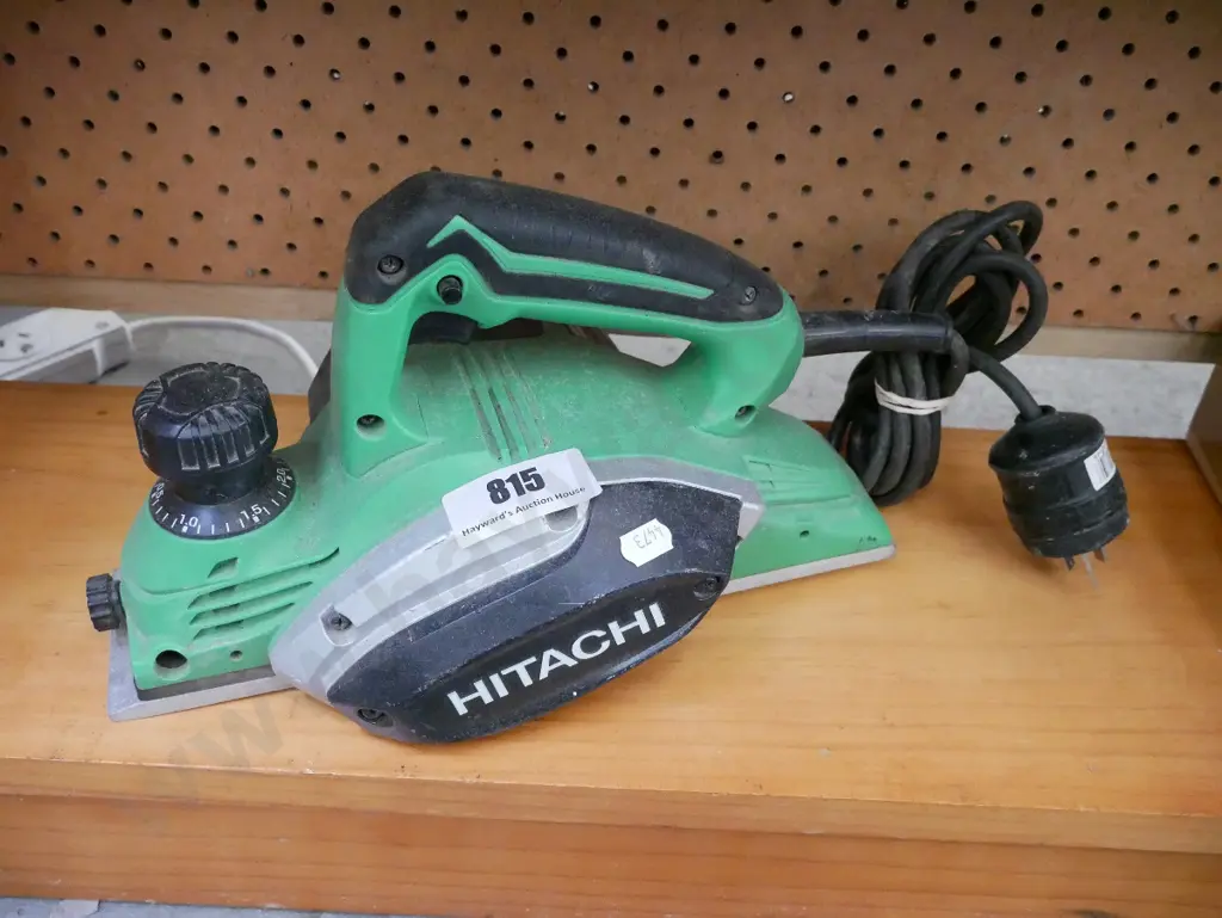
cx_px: 611
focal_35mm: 34
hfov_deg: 53.9
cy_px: 459
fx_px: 1201
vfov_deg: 41.8
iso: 6400
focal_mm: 17
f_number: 5.6
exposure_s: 1/80
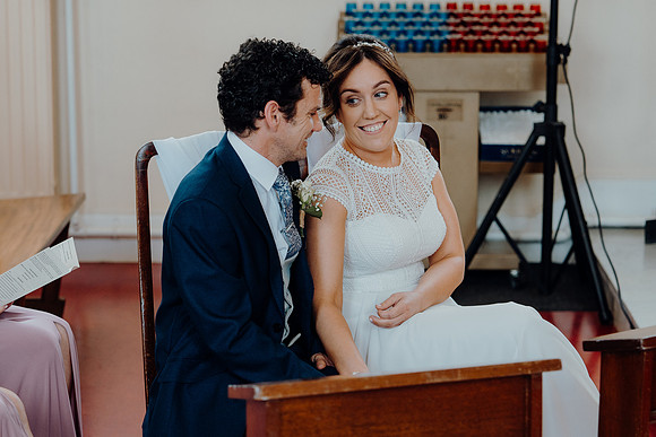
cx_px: 328
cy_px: 218
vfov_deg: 13.0
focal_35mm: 105
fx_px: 1914
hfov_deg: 19.5
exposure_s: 1/200
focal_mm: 70
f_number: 2.8
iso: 640
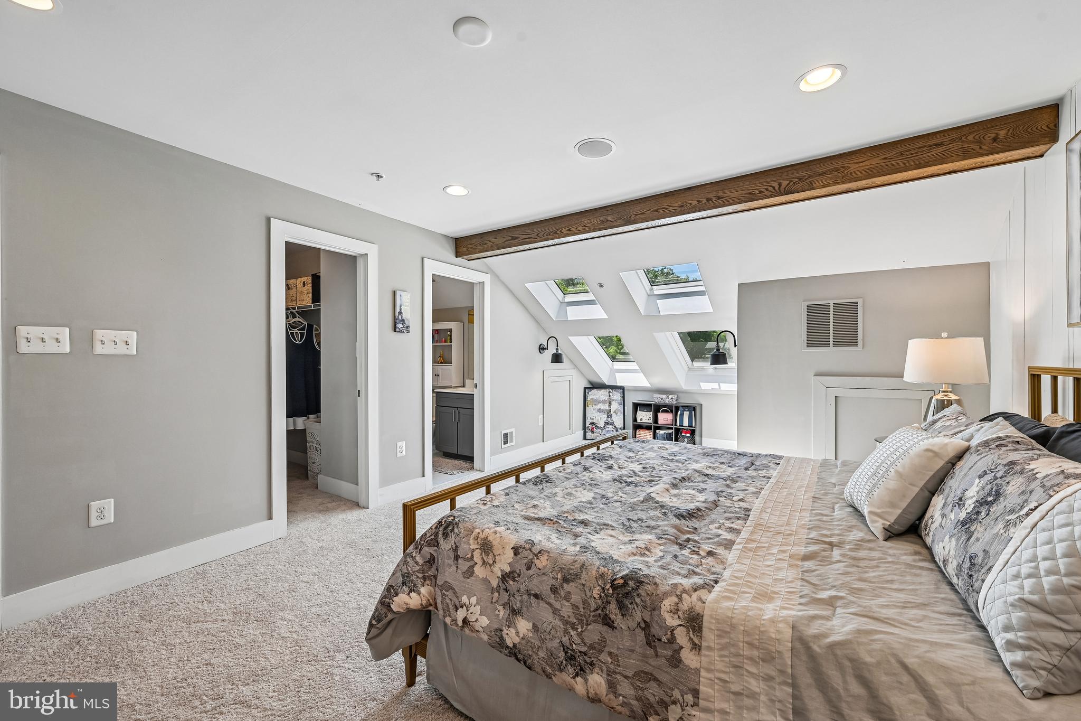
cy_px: 360
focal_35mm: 14
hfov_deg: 104.3
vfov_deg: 81.2
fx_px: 420
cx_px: 540
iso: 100
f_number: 8
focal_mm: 14
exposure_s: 1/30
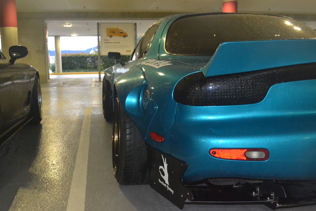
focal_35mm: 41
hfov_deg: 47.4
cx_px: 160
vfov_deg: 32.7
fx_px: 360
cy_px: 108
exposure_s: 1/60
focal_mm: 26
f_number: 4.2
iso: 3200
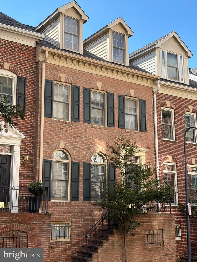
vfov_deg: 36.8
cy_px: 131
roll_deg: +0.3
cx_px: 98
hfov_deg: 28.0
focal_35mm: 52
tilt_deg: +11.8
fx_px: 395
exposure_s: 1/987
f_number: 1.6
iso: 50
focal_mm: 5.96
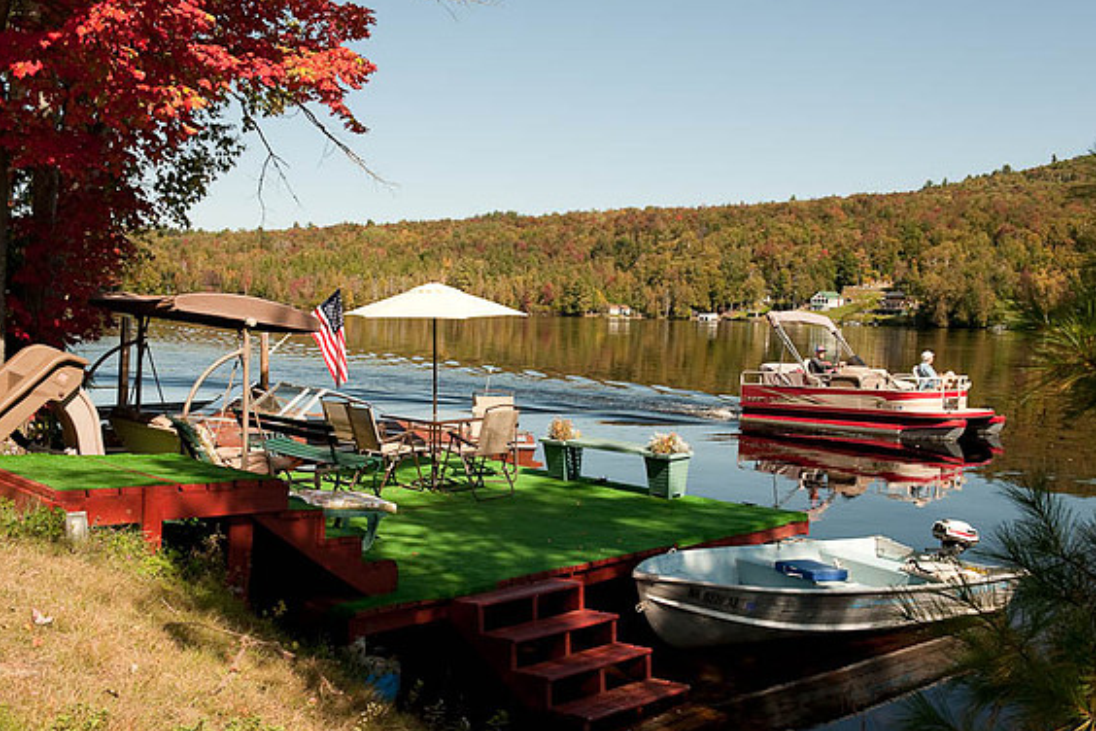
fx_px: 1096
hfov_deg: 53.1
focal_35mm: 36
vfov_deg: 36.9
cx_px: 536
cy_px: 366
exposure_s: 1/160
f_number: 13
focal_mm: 35
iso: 200
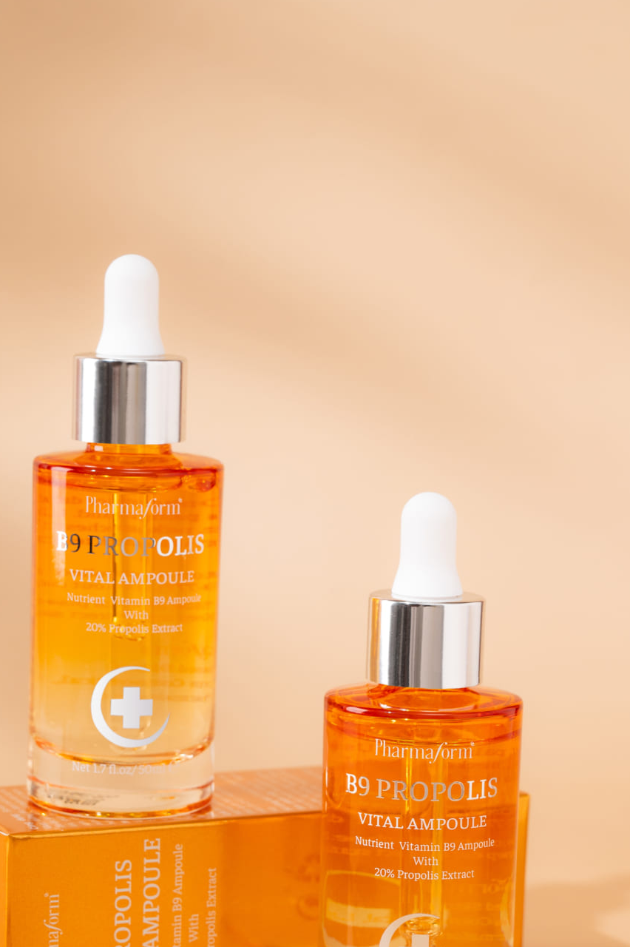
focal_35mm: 112
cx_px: 270
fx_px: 2943
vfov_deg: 18.2
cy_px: 600
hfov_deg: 12.2
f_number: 7.1
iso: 200
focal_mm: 70
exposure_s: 1/160
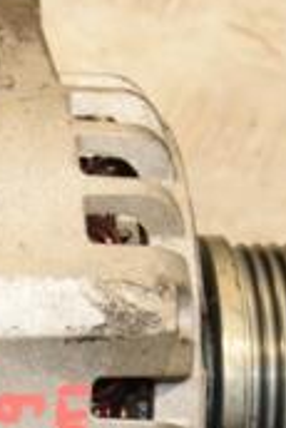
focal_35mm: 261
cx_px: -127
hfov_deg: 5.2
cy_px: 426
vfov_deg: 7.8
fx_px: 3104
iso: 800
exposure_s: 1/200
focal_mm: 50
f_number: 5.6
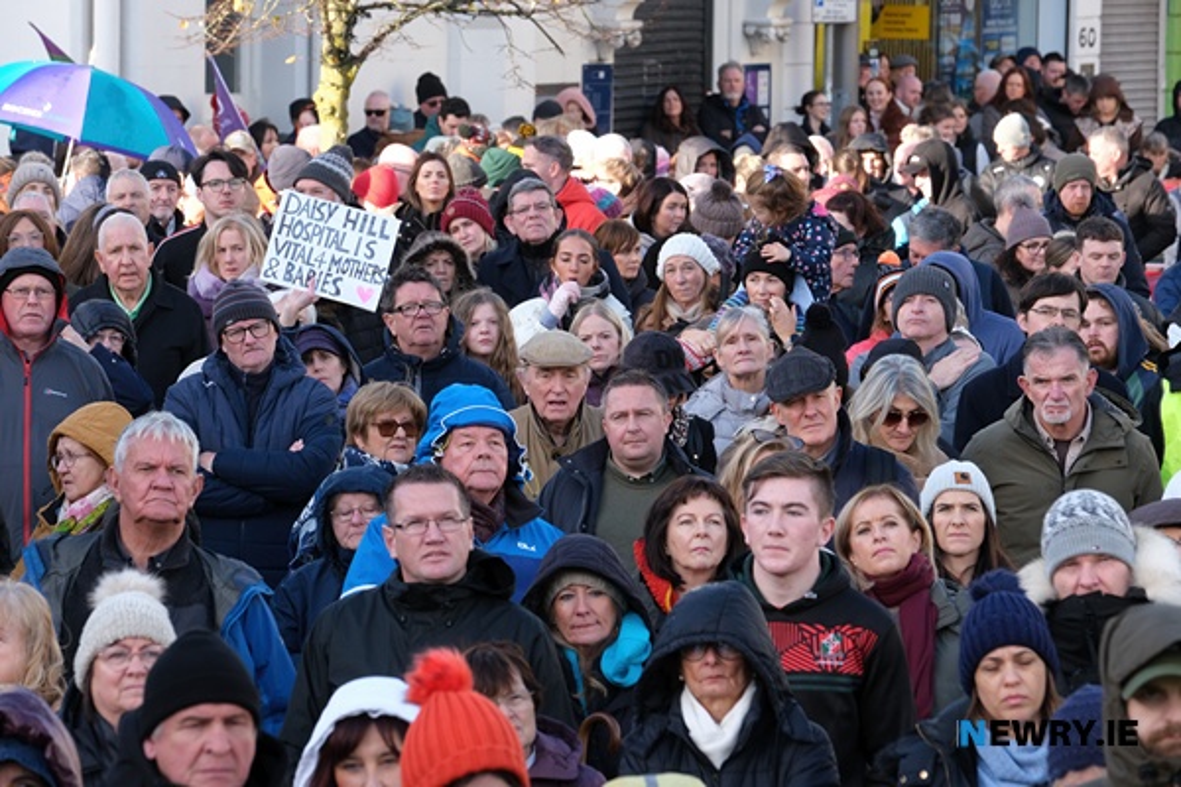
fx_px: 6889
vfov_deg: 6.5
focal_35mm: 210
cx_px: 590
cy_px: 394
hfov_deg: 9.8
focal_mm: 140
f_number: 8
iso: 800
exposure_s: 1/180
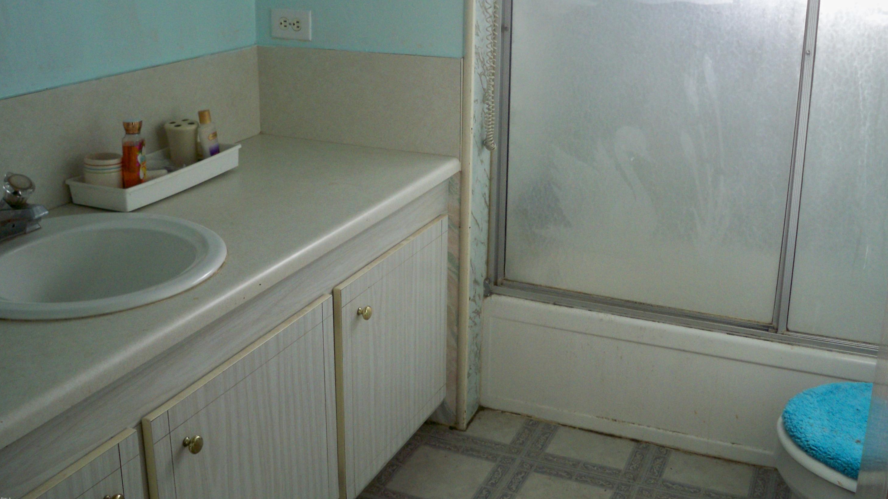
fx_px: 918
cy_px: 180
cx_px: 436
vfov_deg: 30.3
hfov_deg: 51.6
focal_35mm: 39
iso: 160
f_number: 3.1
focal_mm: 6.3
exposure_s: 1/60
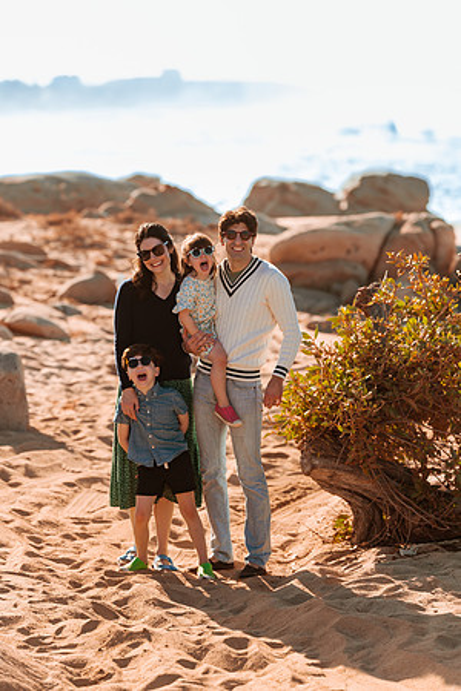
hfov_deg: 10.2
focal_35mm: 135
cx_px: 230
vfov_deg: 15.2
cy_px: 346
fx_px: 2593
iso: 50
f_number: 3.2
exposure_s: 1/800
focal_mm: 135
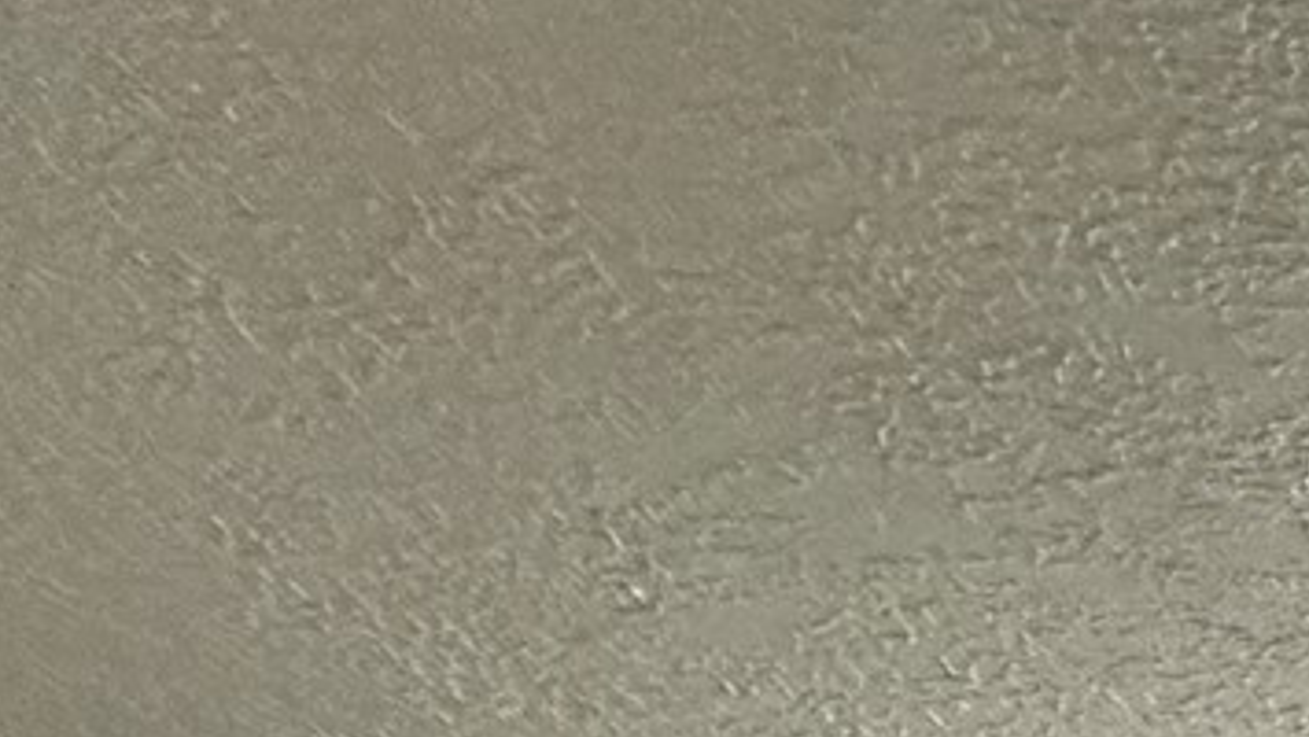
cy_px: 2524
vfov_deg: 9.2
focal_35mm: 88
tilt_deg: -1.1
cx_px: 3208
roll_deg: -0.4
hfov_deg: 14.5
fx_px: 3056
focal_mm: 2.22
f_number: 2.2
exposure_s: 1/120
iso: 200
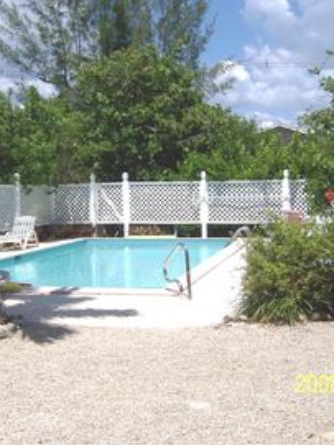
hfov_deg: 29.7
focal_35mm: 49
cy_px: 219
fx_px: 629
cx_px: 141
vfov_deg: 38.9
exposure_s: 1/1250
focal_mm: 6.2
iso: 80
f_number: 4.5
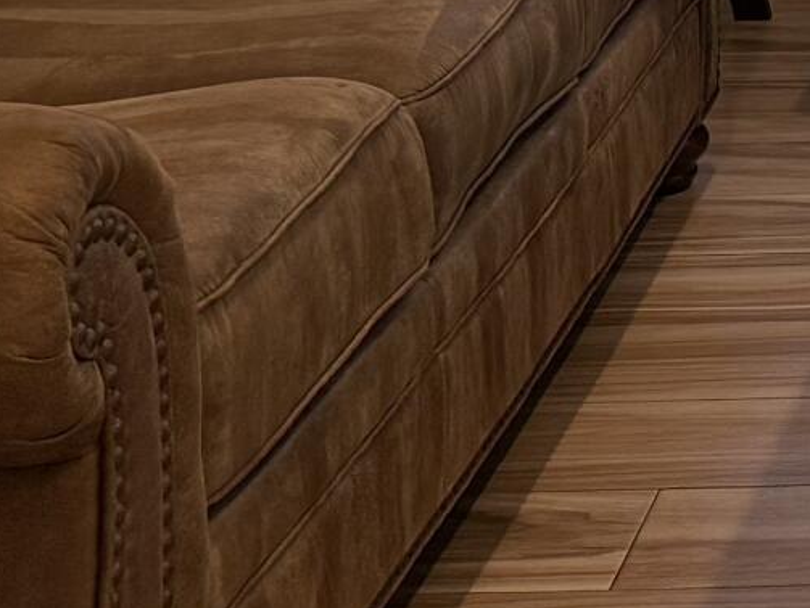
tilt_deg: -5.0
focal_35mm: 143
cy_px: -547
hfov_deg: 12.7
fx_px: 3349
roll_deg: +0.8
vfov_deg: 9.8
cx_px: 1375
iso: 250
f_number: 1.78
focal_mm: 6.76
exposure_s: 1/120
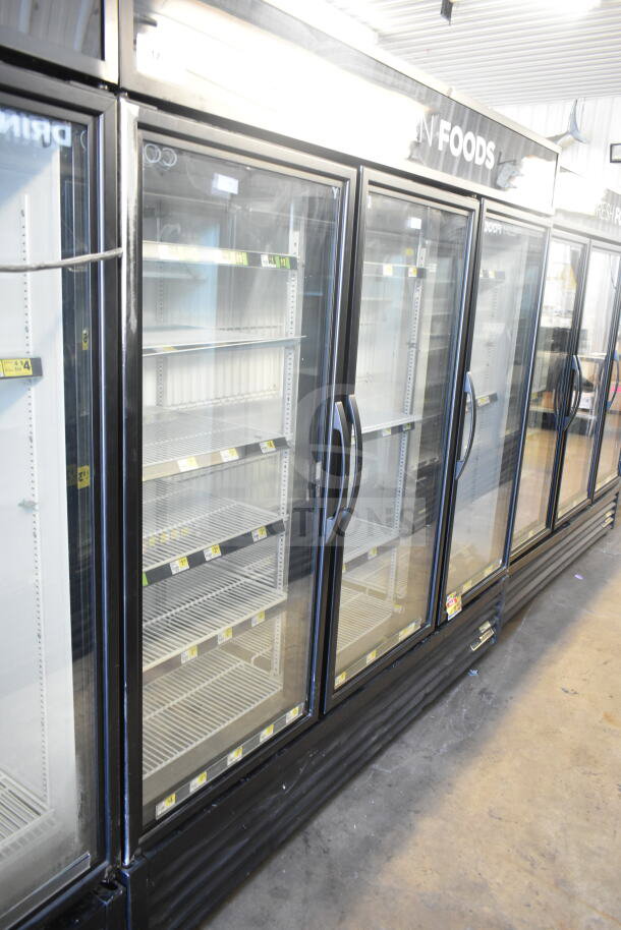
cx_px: 310
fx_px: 698
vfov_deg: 67.4
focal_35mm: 27
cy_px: 465
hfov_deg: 48.0
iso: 1800
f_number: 3.5
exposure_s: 1/30
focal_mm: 18
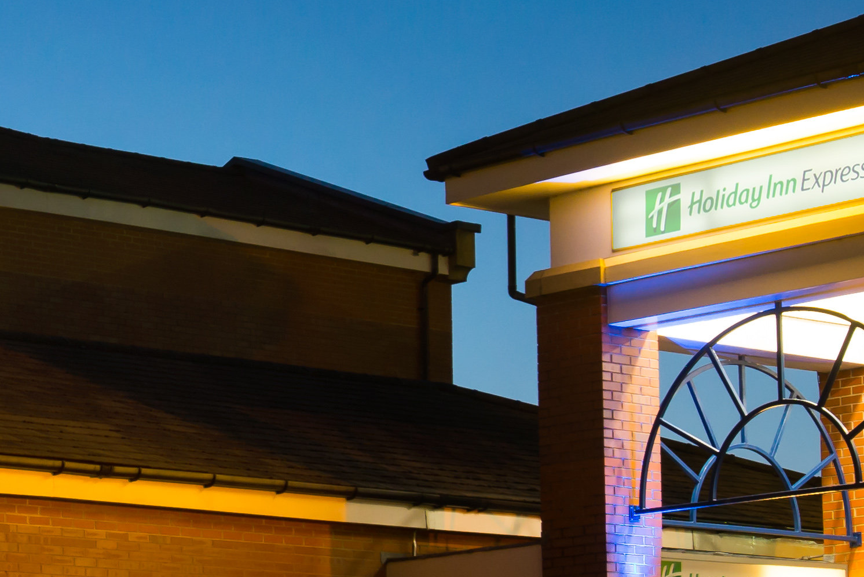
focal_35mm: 129
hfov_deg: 15.5
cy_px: 126
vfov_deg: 10.6
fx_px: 3097
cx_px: -56
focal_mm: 32
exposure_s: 1
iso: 400
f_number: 11
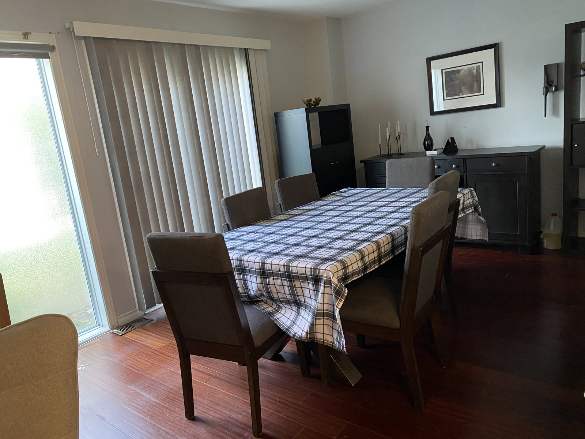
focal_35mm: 26
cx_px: 292
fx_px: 439
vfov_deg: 53.1
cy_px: 220
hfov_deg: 67.3
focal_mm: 4.25
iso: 500
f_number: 1.8
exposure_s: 1/30
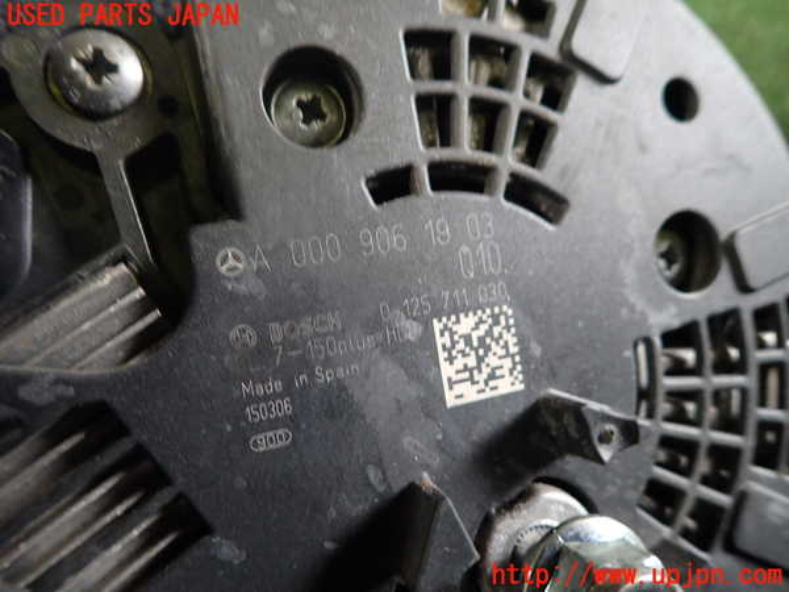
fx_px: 570
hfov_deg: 69.4
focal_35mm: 25
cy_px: 296
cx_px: 394
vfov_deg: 54.9
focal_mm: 4.5
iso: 200
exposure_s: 1/40
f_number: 2
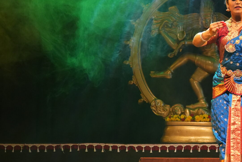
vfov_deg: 14.1
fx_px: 652
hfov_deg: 20.4
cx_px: 236
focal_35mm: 97
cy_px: 92
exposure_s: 1/200
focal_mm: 41
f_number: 4.5
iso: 3200
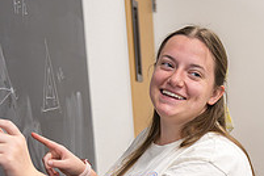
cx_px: 213
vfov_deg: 13.3
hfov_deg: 20.0
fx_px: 741
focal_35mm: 101
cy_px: 192
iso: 2000
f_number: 2.8
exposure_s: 1/500
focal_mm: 35
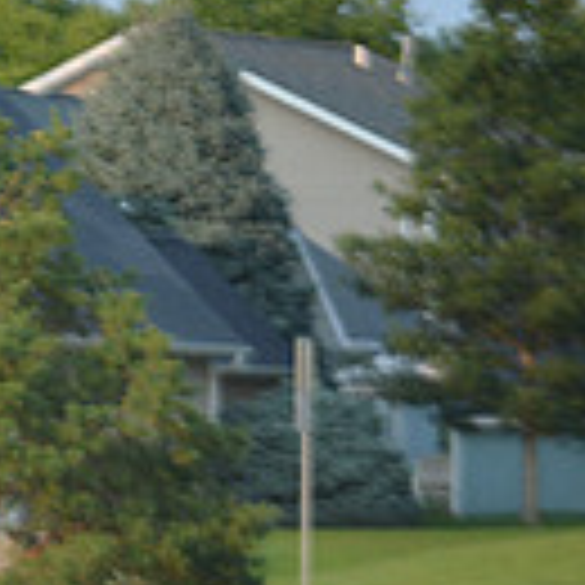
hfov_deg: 2.3
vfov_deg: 2.3
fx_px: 14455
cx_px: -662
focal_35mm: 756
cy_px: 621
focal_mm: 200
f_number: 3.2
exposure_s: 1/1600
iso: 360
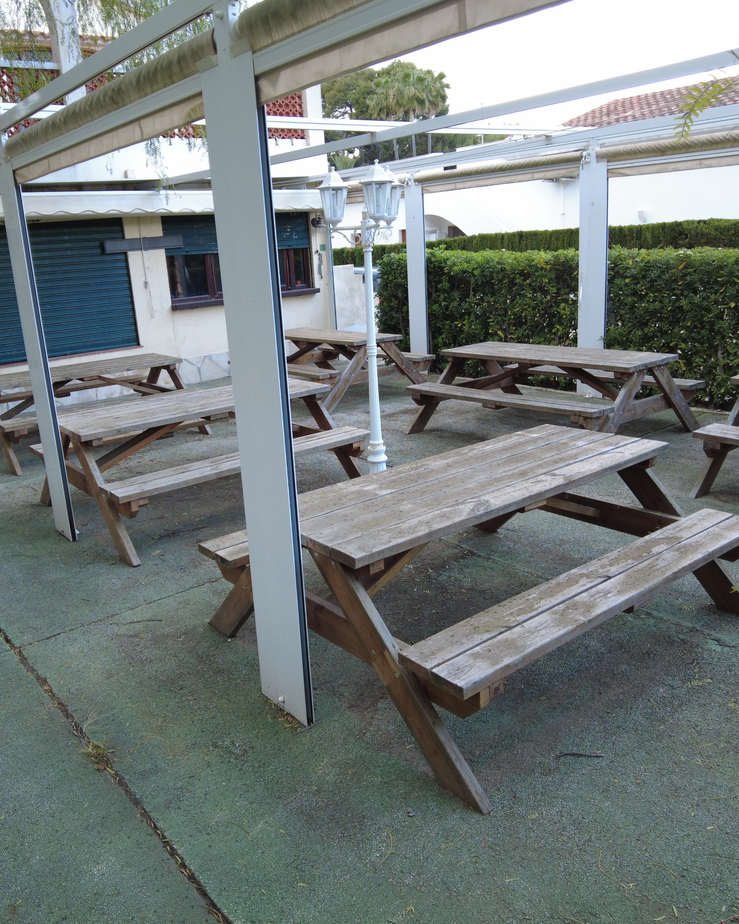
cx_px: 321
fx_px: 738
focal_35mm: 27
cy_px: 446
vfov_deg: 64.1
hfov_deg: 53.0
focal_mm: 4.4
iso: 100
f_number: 1.8
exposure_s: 1/25
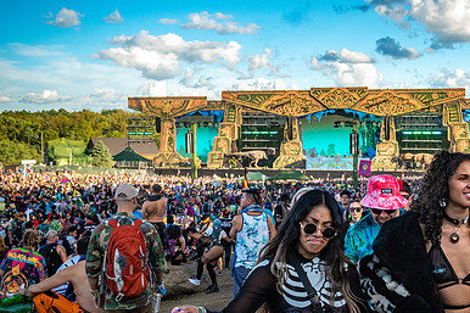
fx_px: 626
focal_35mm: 48
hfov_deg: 40.4
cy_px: 152
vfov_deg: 28.0
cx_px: 330
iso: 1250
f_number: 5.6
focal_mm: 31
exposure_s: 1/500
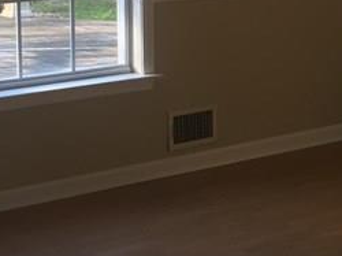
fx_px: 1175
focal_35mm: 119
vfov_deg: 12.4
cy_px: 71
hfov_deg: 16.5
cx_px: 250
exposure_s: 1/60
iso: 32
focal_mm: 4.15
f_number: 2.2
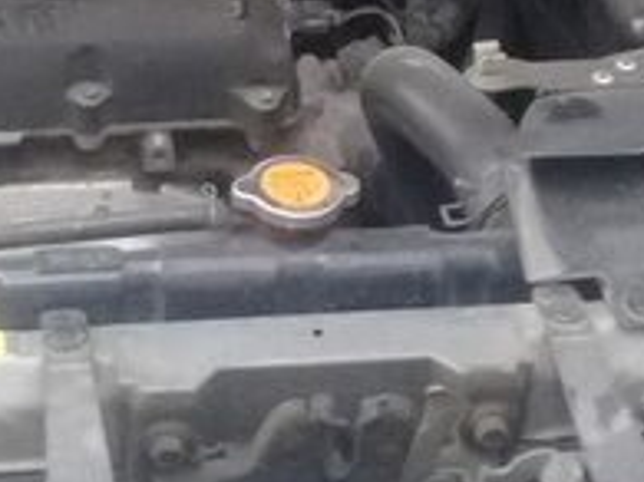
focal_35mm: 105
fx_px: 1952
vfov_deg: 13.3
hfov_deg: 18.5
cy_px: -253
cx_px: 119
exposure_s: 1/33
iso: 200
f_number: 2.2
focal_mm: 3.3
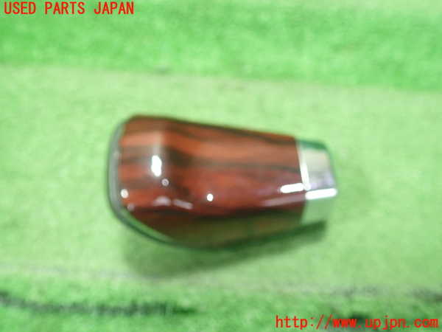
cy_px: 166
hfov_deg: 60.0
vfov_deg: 46.8
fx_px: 383
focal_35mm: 30
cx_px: 221
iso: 800
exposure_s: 1/100
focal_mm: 5.5
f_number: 2.3
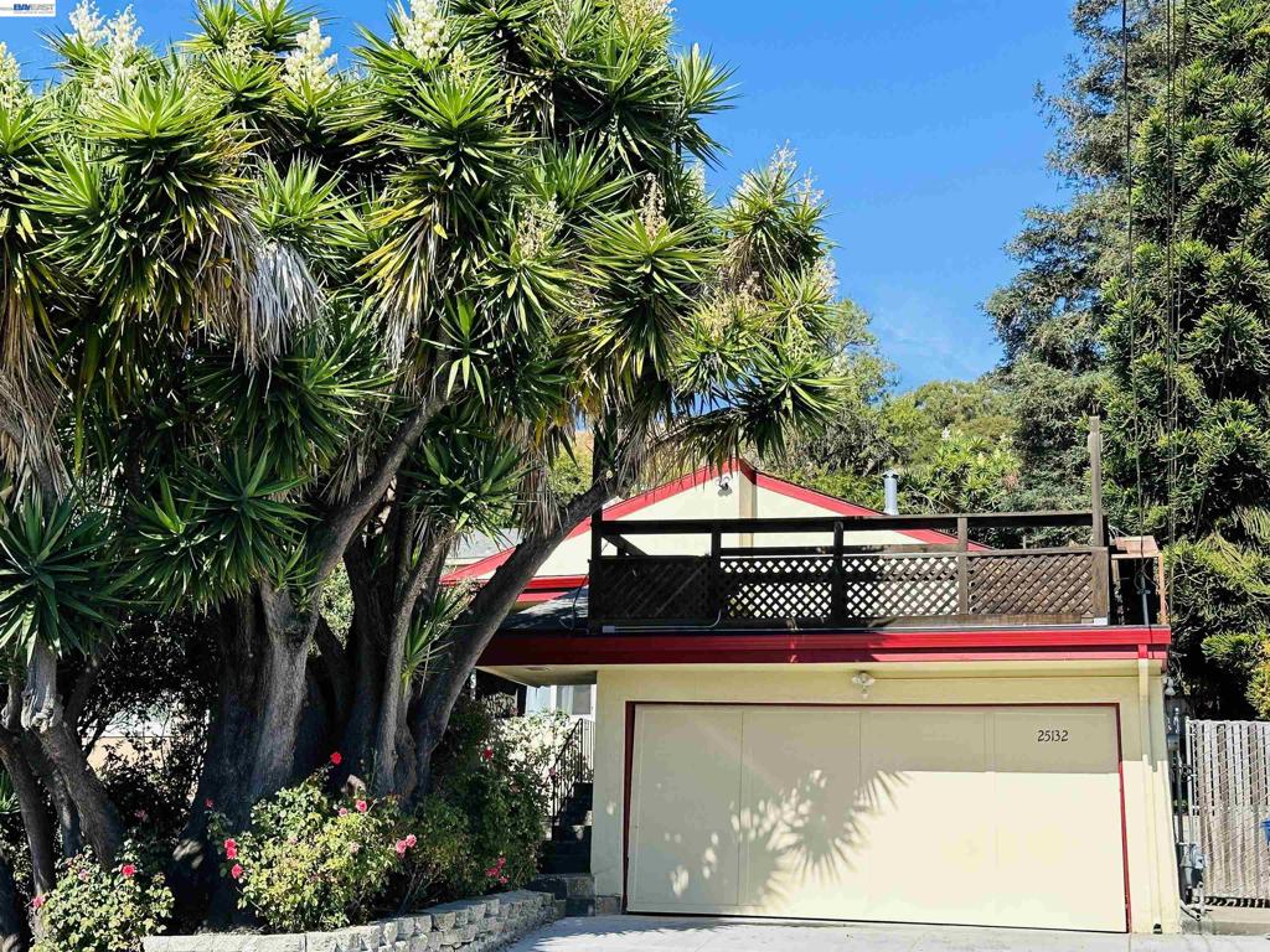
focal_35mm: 48
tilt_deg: +12.5
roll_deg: -1.8
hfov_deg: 39.7
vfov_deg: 30.3
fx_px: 1761
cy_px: 476
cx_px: 635
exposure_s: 1/2028
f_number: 1.78
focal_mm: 6.86
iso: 64
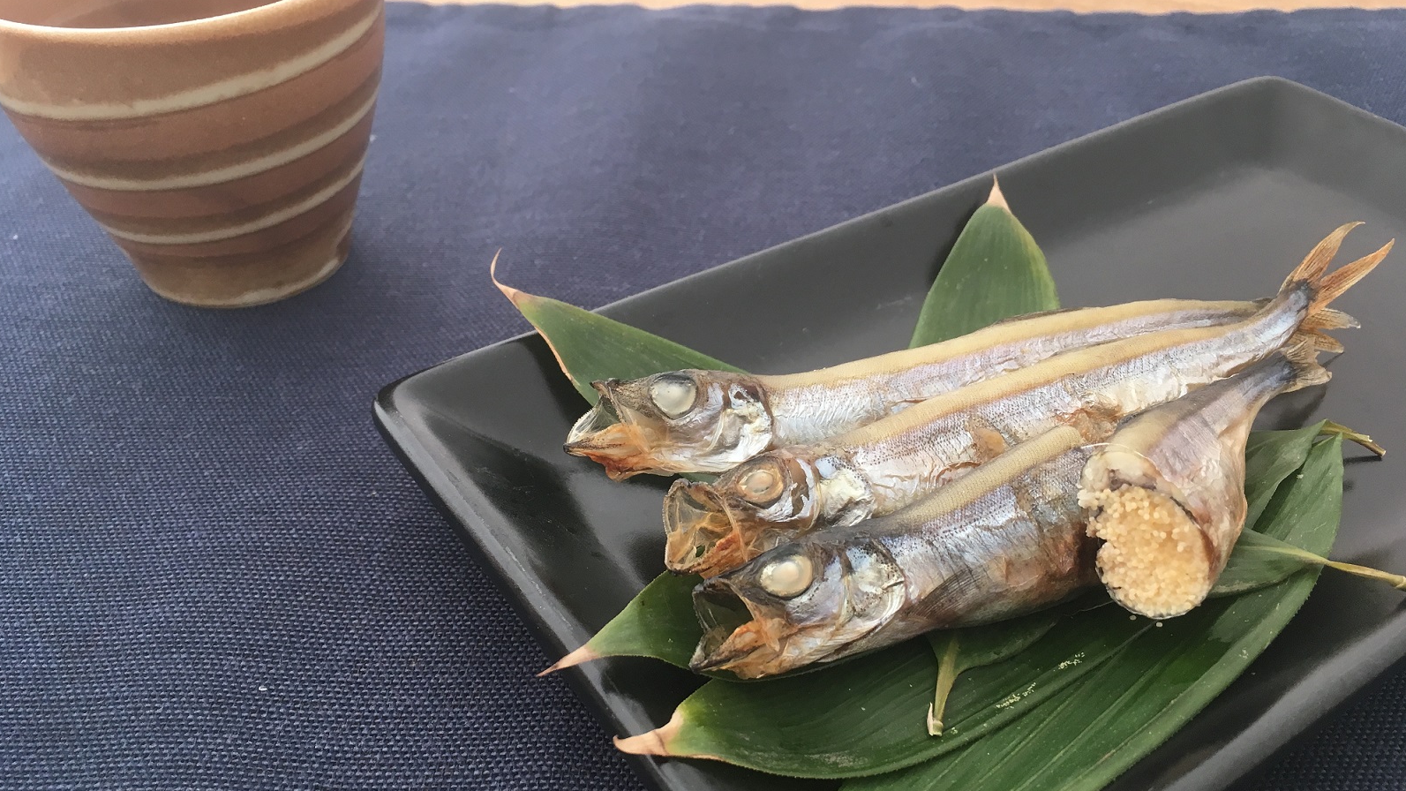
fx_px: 1193
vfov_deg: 36.6
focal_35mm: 32
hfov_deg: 61.0
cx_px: 702
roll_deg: -0.5
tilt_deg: -39.6
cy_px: 451
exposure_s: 1/30
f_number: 2.2
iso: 32
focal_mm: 4.15
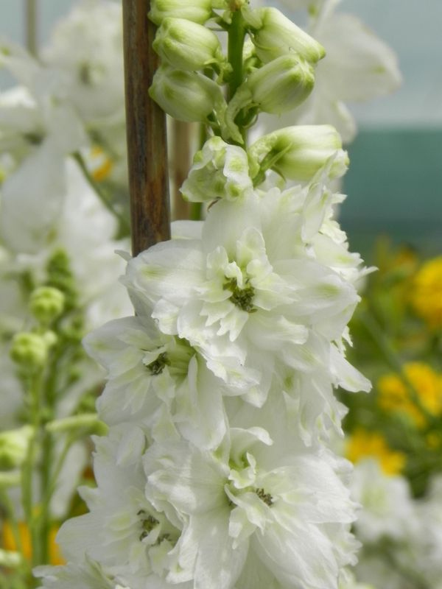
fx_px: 2452
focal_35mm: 144
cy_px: 294
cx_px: 221
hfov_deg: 10.3
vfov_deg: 13.7
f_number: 8
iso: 160
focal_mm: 25.7
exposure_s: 1/500
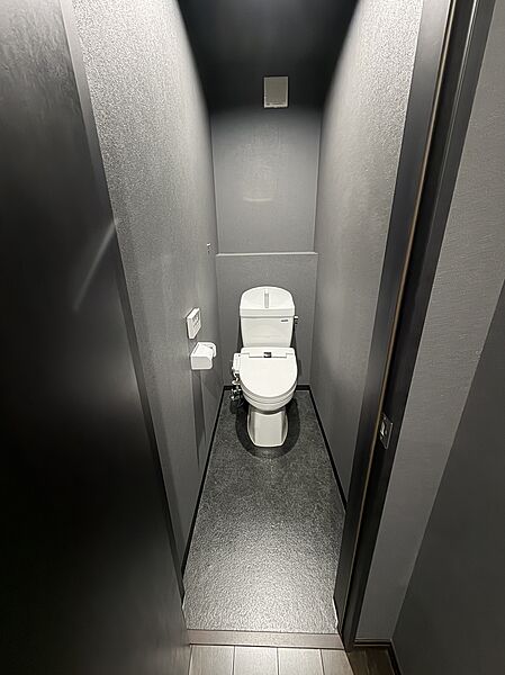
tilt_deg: -20.6
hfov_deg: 85.6
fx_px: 273
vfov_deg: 102.1
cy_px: 338
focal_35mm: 14
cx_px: 252
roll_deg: -0.6
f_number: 2.2
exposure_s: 1/20
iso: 640
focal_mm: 2.22
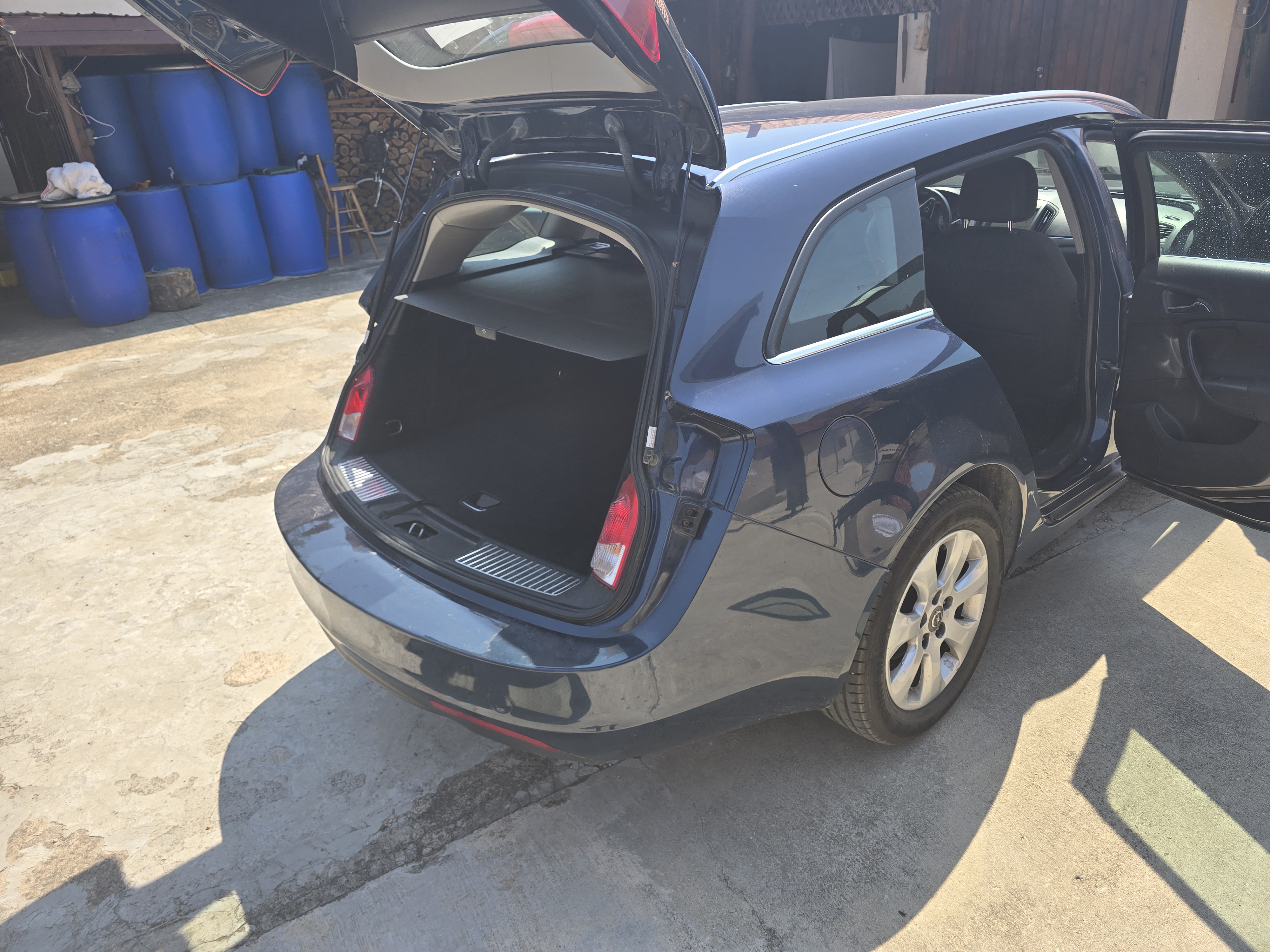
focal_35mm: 23
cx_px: 635
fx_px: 844
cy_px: 476
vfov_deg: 58.9
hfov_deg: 73.9
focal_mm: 6.3
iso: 12
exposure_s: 1/457
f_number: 1.7
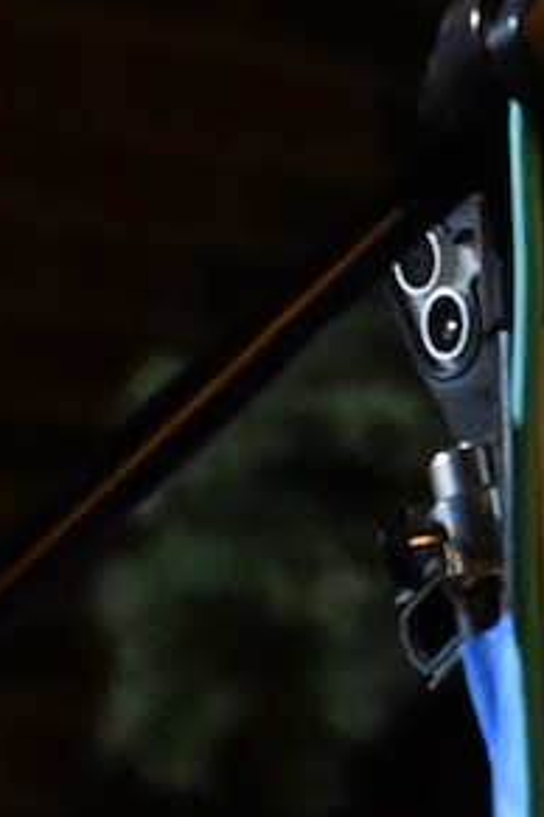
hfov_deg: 2.9
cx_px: 1360
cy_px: -250
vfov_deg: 4.4
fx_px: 10585
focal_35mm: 467
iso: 16000
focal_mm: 59
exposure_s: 1/125
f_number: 4
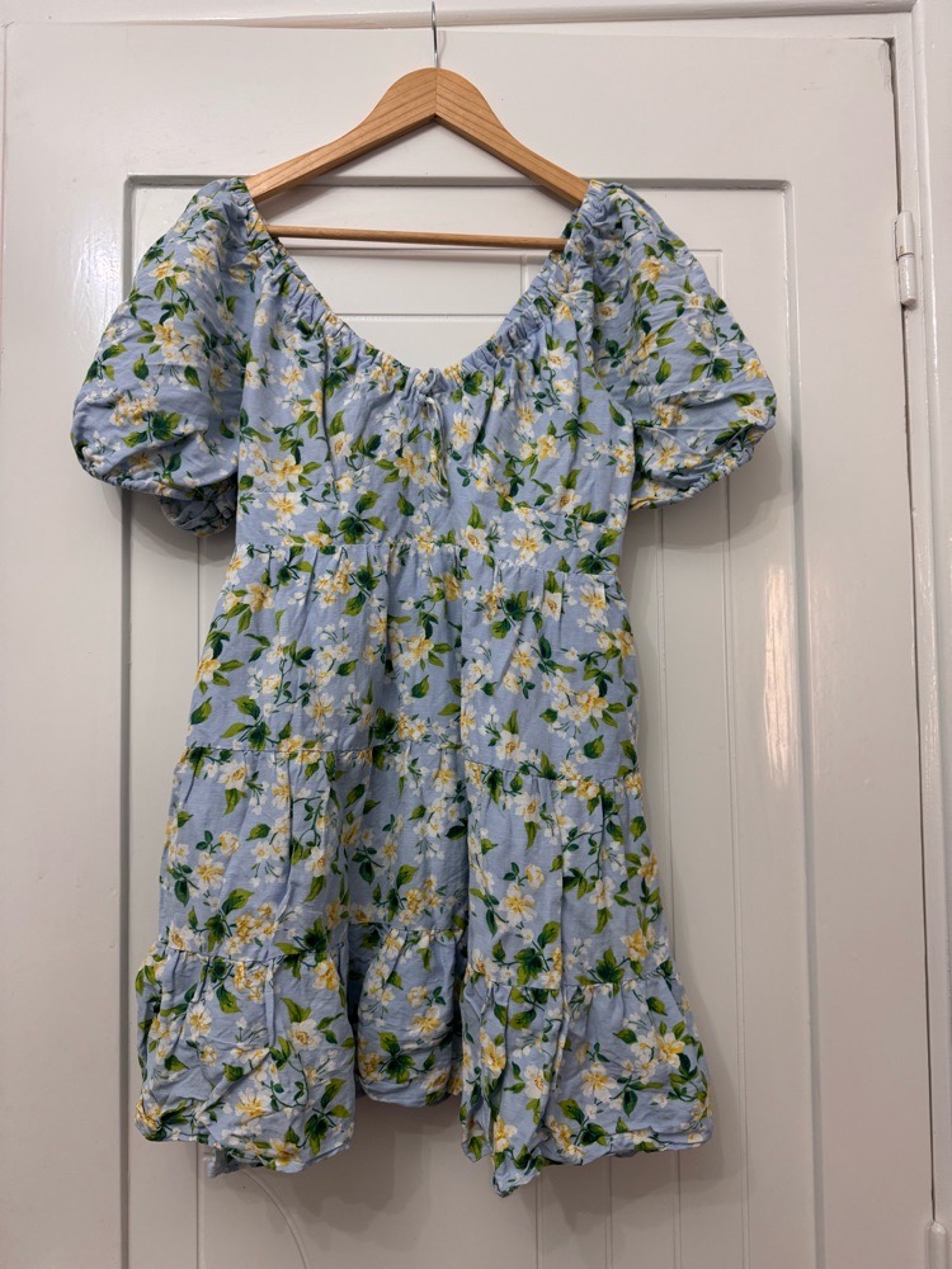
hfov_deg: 56.8
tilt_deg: +3.7
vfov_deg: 71.6
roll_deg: +1.1
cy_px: 634
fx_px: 880
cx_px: 476
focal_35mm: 24
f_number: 1.78
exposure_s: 1/50
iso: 160
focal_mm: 6.76
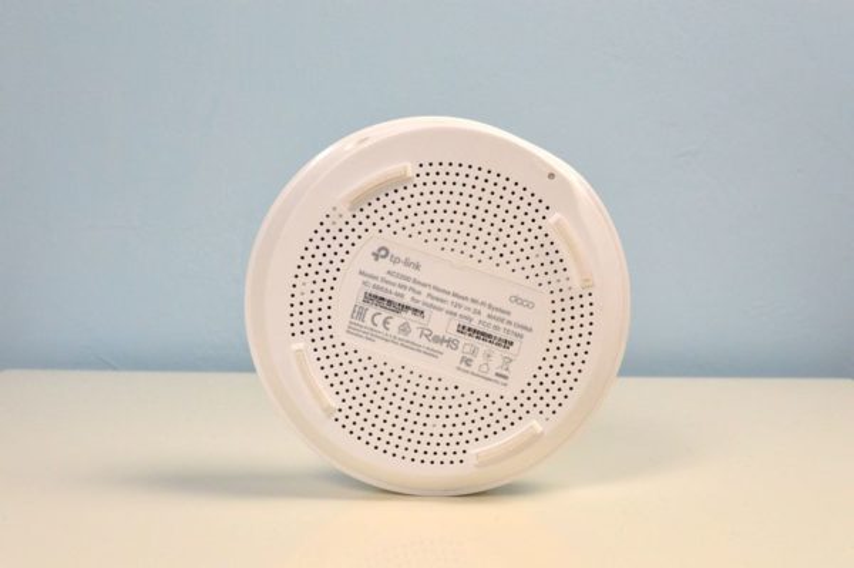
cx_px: 427
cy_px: 284
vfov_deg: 29.8
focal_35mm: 45
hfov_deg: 43.6
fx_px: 1067
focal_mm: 30
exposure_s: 1/60
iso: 1600
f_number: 10
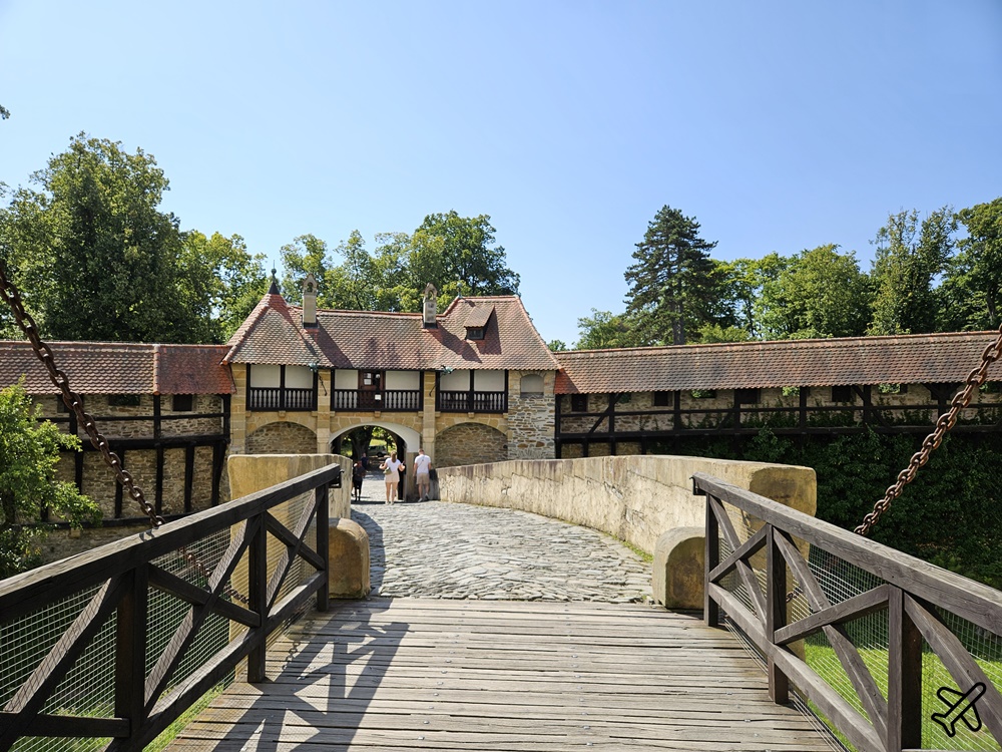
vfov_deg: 58.9
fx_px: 666
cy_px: 376
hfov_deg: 73.9
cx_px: 501
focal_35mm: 23
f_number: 1.8
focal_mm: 5.4
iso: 32
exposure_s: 1/1597
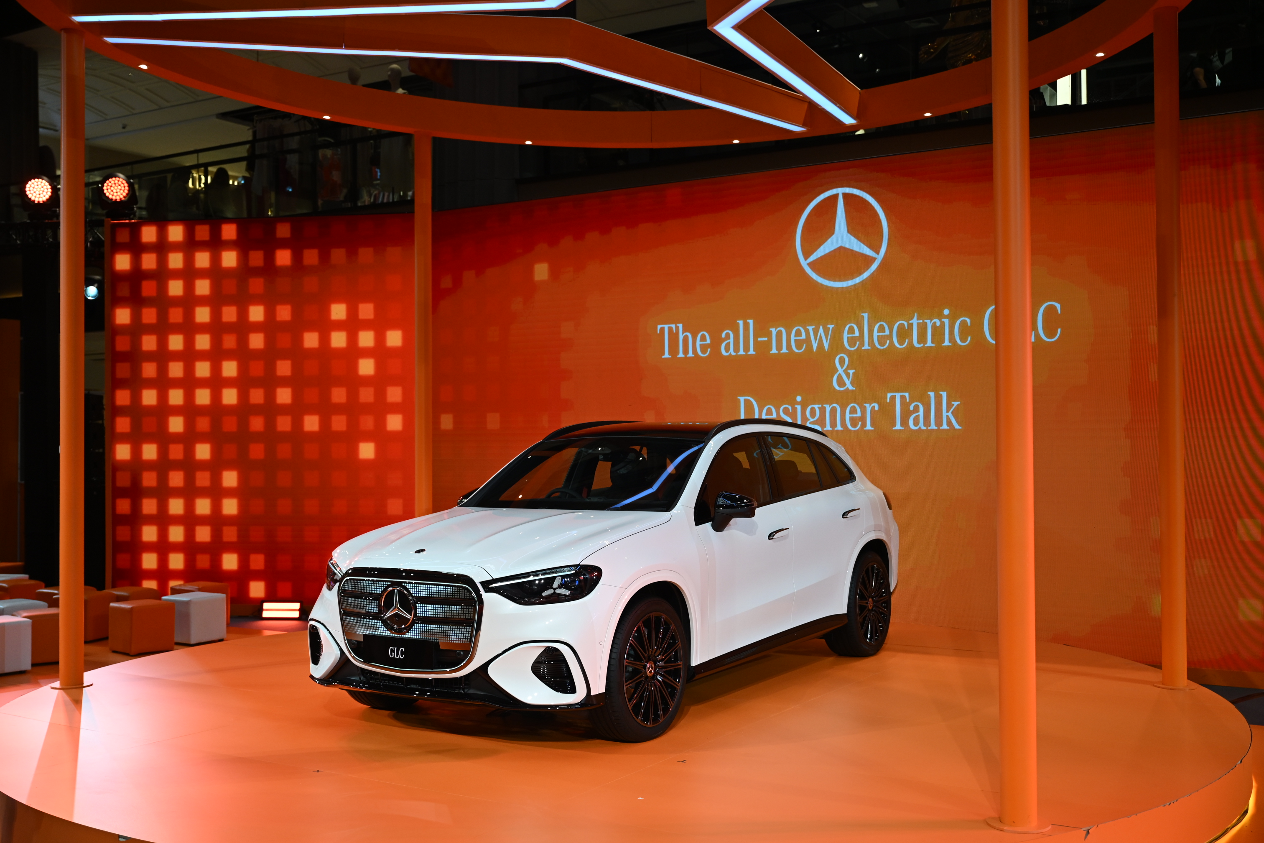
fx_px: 1334
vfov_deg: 35.1
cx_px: 632
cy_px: 422
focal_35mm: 38
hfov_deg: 50.7
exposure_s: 1/800
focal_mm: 38
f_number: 2.8
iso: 800
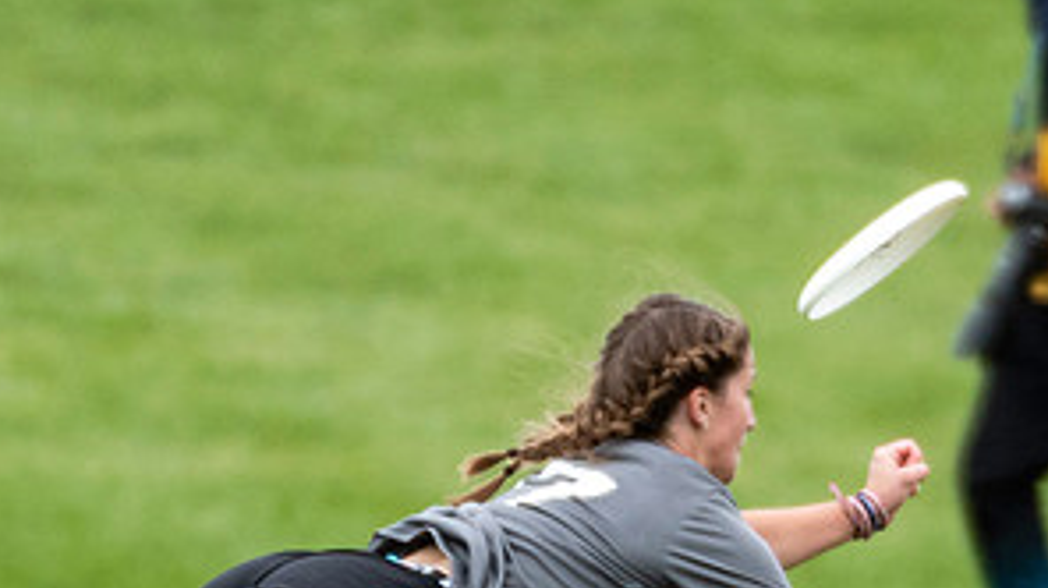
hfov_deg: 0.9
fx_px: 64118
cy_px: 452
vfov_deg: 0.5
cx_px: 928
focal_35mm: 2309
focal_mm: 400
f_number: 4
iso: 450
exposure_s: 1/1000
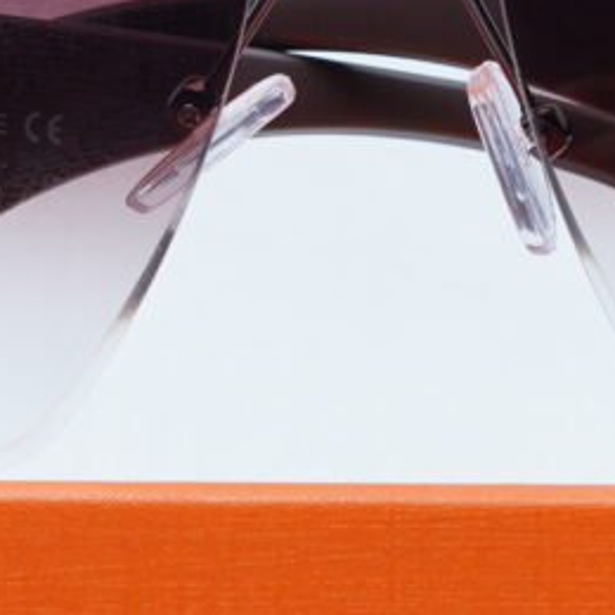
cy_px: 786
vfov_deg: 4.2
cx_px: 404
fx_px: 8422
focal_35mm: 419
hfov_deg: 4.2
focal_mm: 50
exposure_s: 1/160
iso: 200
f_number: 9
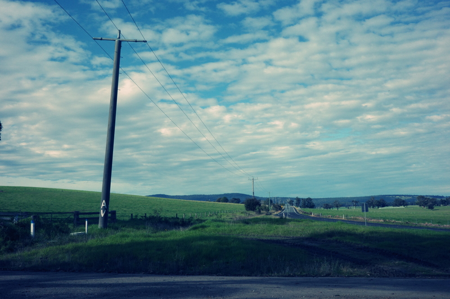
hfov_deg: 48.5
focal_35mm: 40
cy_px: 150
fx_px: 500
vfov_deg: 33.4
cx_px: 225
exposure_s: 1/500
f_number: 16
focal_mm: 26
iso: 640
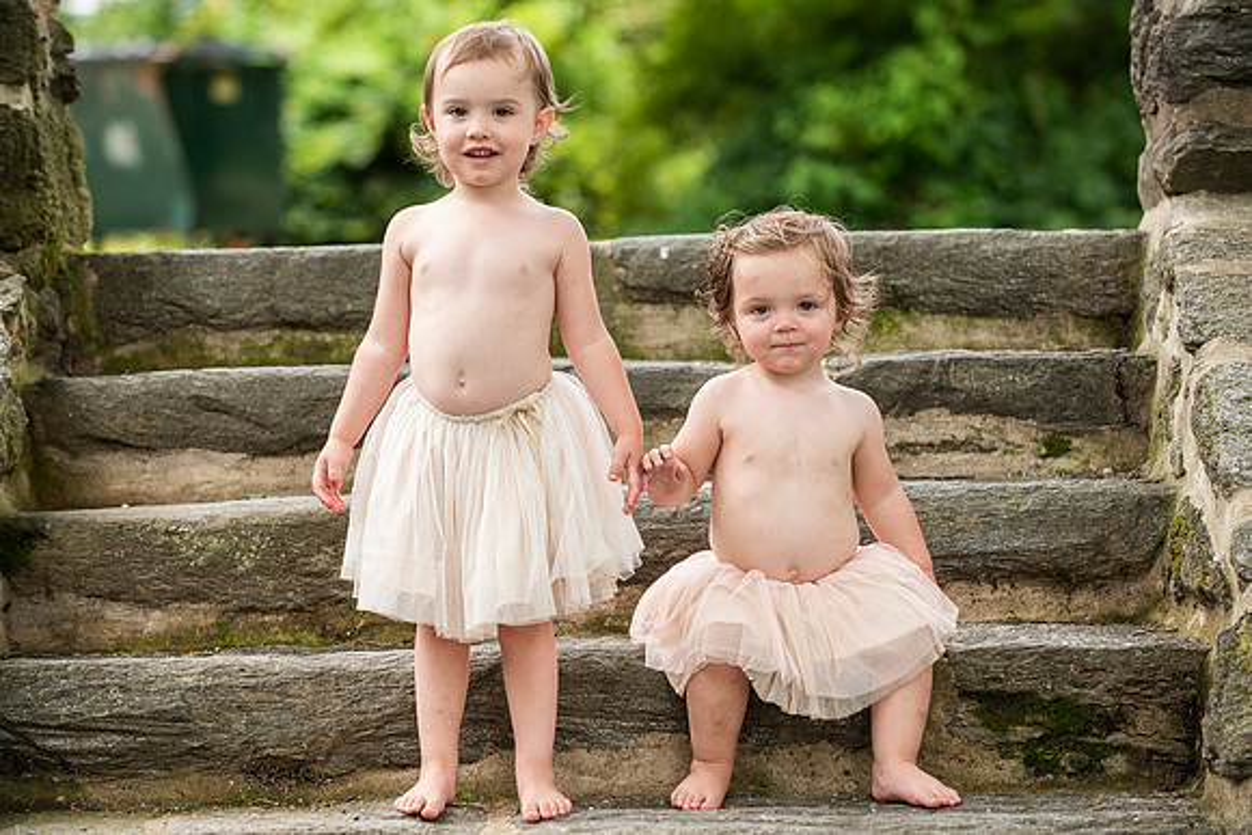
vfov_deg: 10.2
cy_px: 418
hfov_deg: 15.2
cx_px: 640
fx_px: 4699
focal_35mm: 135
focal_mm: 130
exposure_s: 1/800
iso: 640
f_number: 4
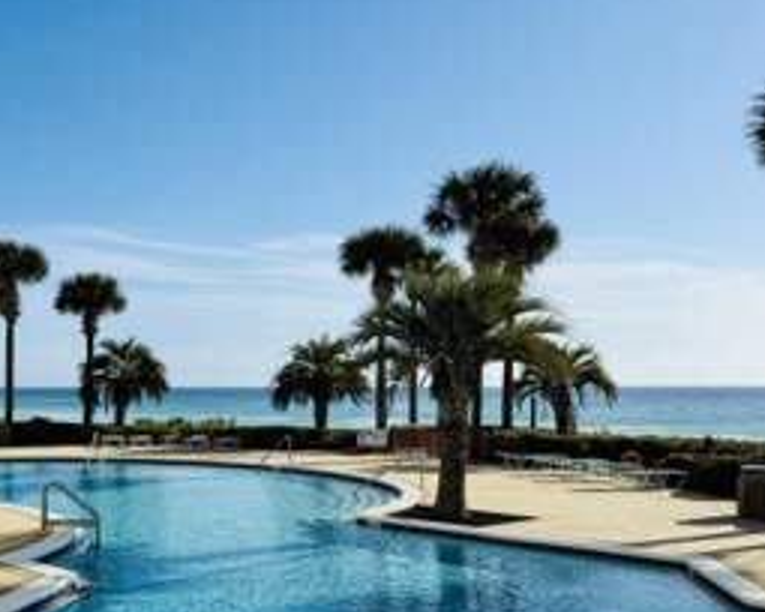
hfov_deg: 39.3
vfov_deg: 33.8
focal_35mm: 44
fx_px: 996
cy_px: 422
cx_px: 93
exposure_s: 1/10309
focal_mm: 6.76
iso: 80
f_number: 1.78
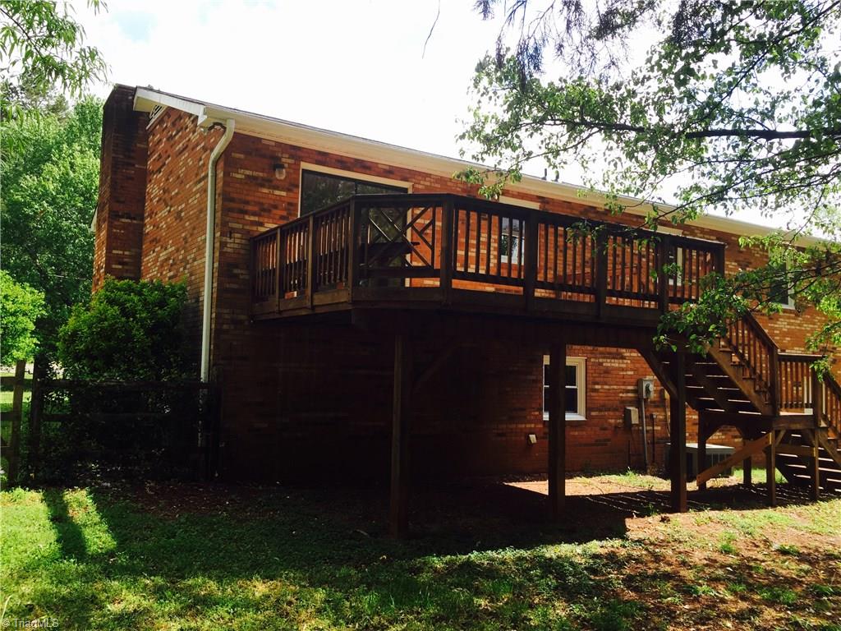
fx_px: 705
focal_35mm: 29
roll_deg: -1.9
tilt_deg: +5.8
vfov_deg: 48.2
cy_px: 316
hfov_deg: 61.7
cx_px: 420
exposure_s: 1/670
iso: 32
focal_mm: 4.15
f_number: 2.2
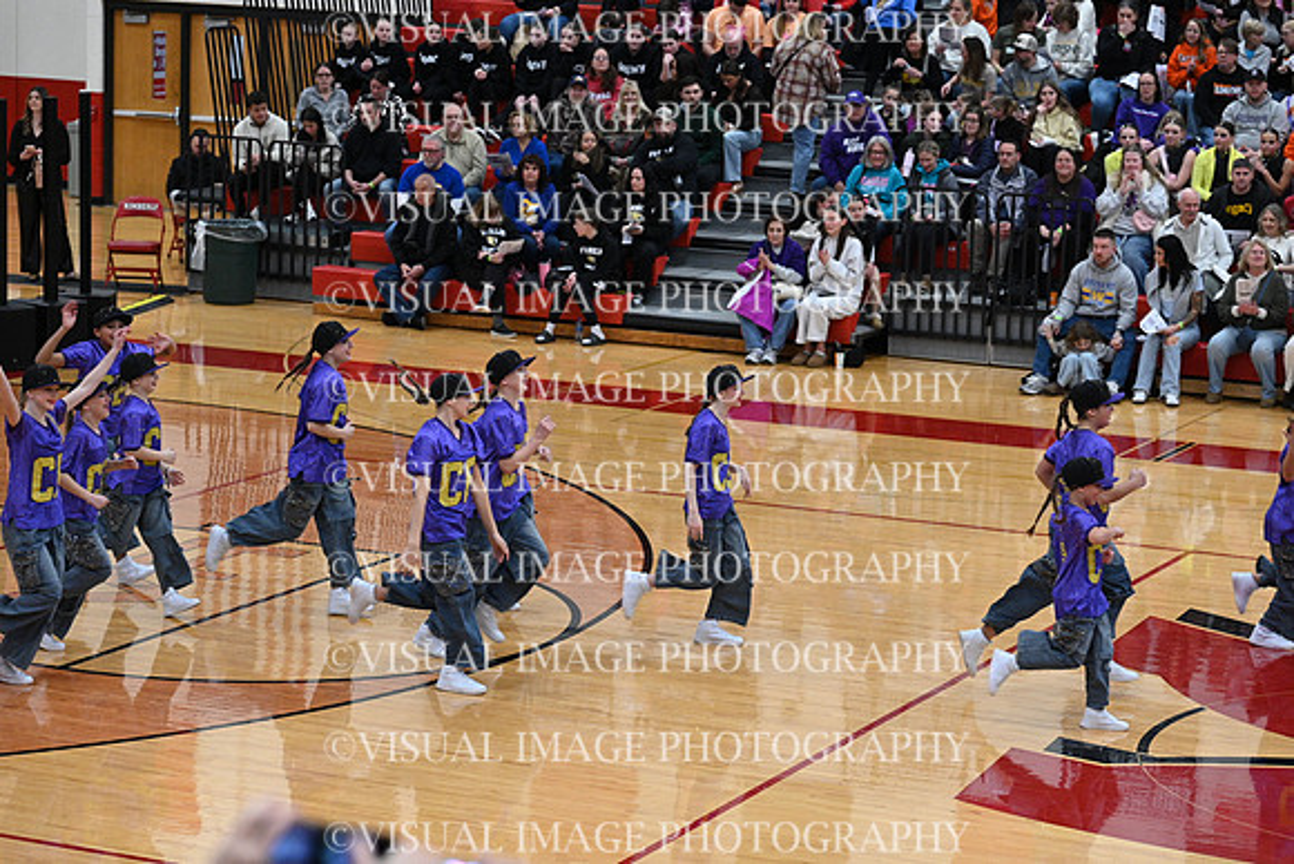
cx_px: 647
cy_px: 432
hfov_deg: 19.8
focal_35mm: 103
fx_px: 3703
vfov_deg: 13.3
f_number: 3.5
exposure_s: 1/400
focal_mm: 103
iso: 4000
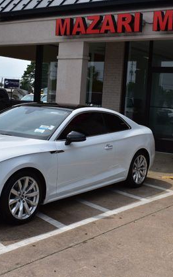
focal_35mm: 56
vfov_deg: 36.3
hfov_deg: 23.1
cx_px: 102
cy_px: 140
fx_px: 422
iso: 200
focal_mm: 24
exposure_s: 1/500
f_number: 11
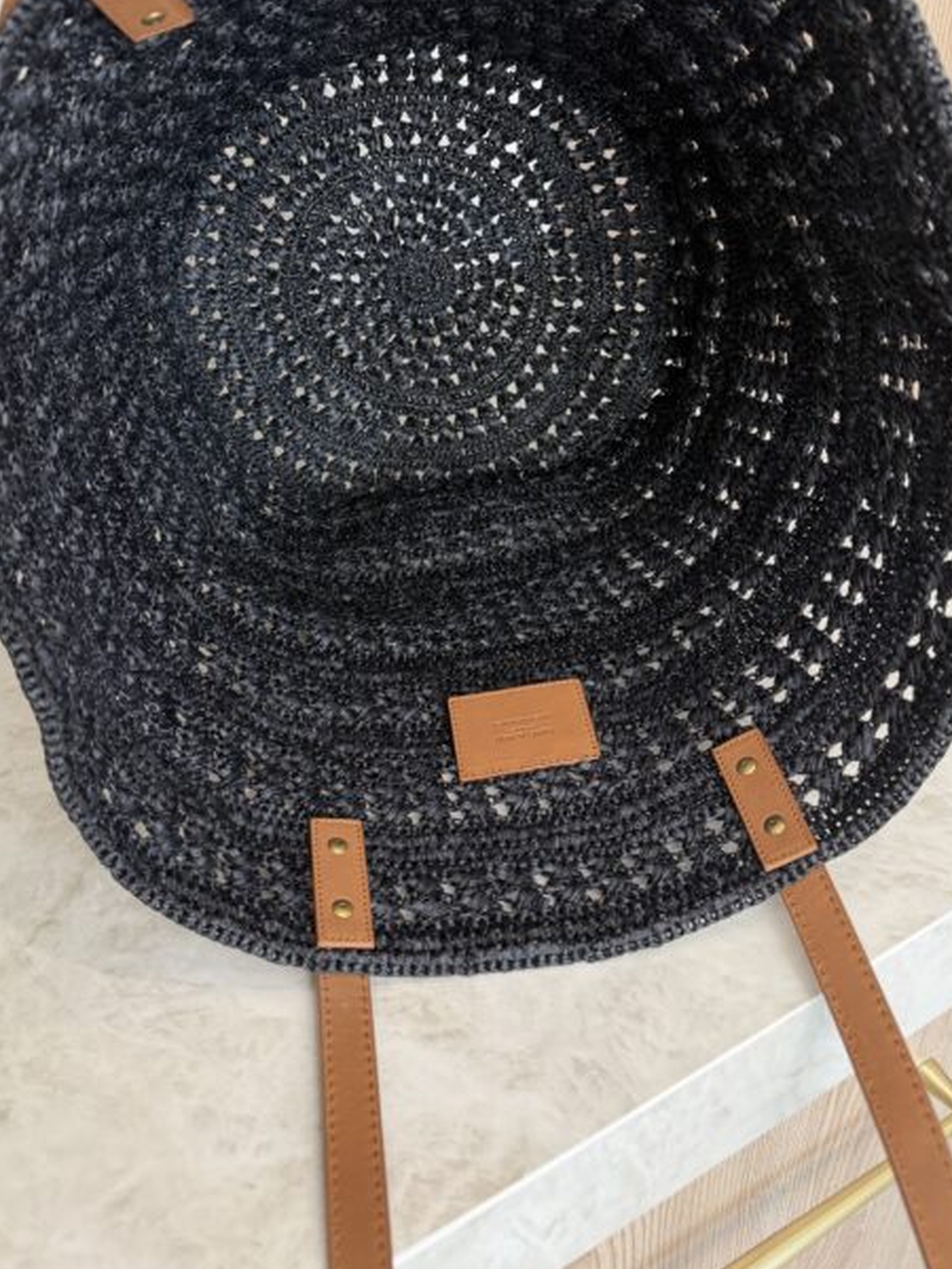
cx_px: 427
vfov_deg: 55.9
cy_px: 450
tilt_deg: -30.3
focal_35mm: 32
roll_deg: +4.1
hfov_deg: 44.1
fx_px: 1173
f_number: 1.78
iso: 125
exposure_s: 1/60
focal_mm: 6.76
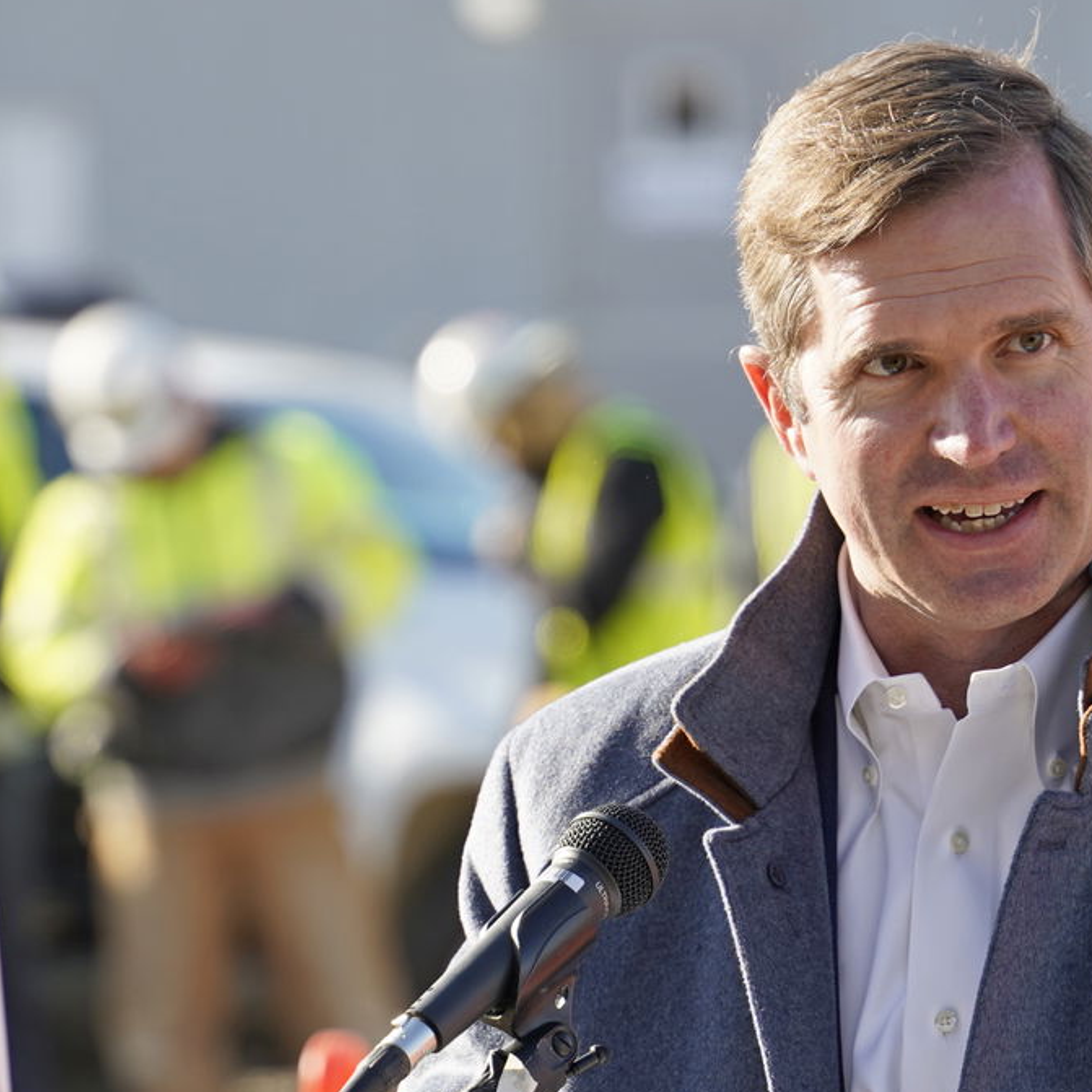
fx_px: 17346
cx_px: 516
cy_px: 959
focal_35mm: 486
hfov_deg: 3.6
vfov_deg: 3.6
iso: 160
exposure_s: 1/250
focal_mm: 200
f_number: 5.6
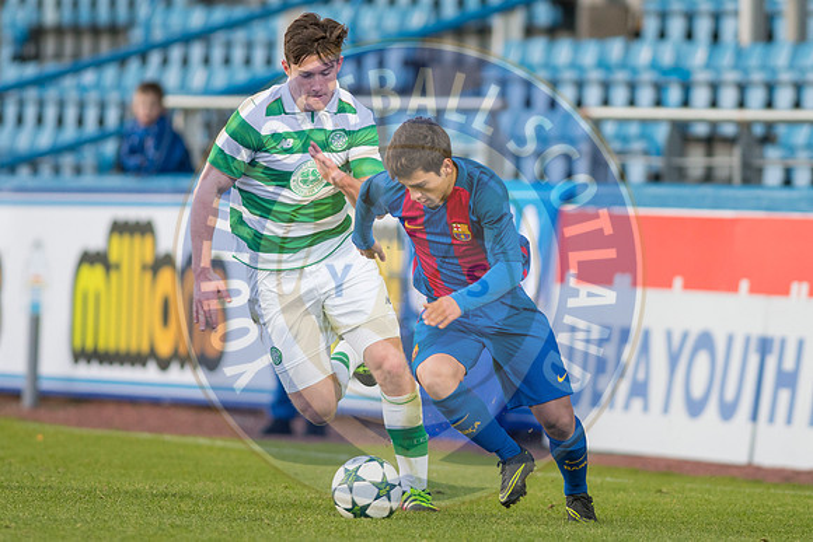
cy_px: 271
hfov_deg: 4.6
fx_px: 10164
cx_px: 406
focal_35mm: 450
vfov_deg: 3.1
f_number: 3.2
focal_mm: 300
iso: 800
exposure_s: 1/1000
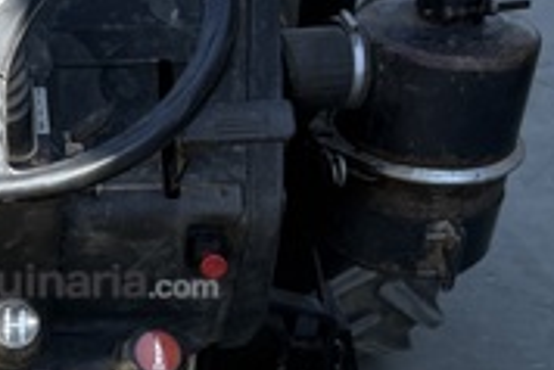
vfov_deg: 17.6
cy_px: 280
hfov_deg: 24.9
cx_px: -14
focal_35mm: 77
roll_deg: +1.1
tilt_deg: -35.9
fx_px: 1186
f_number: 1.78
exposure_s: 1/1653
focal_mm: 6.76
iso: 100
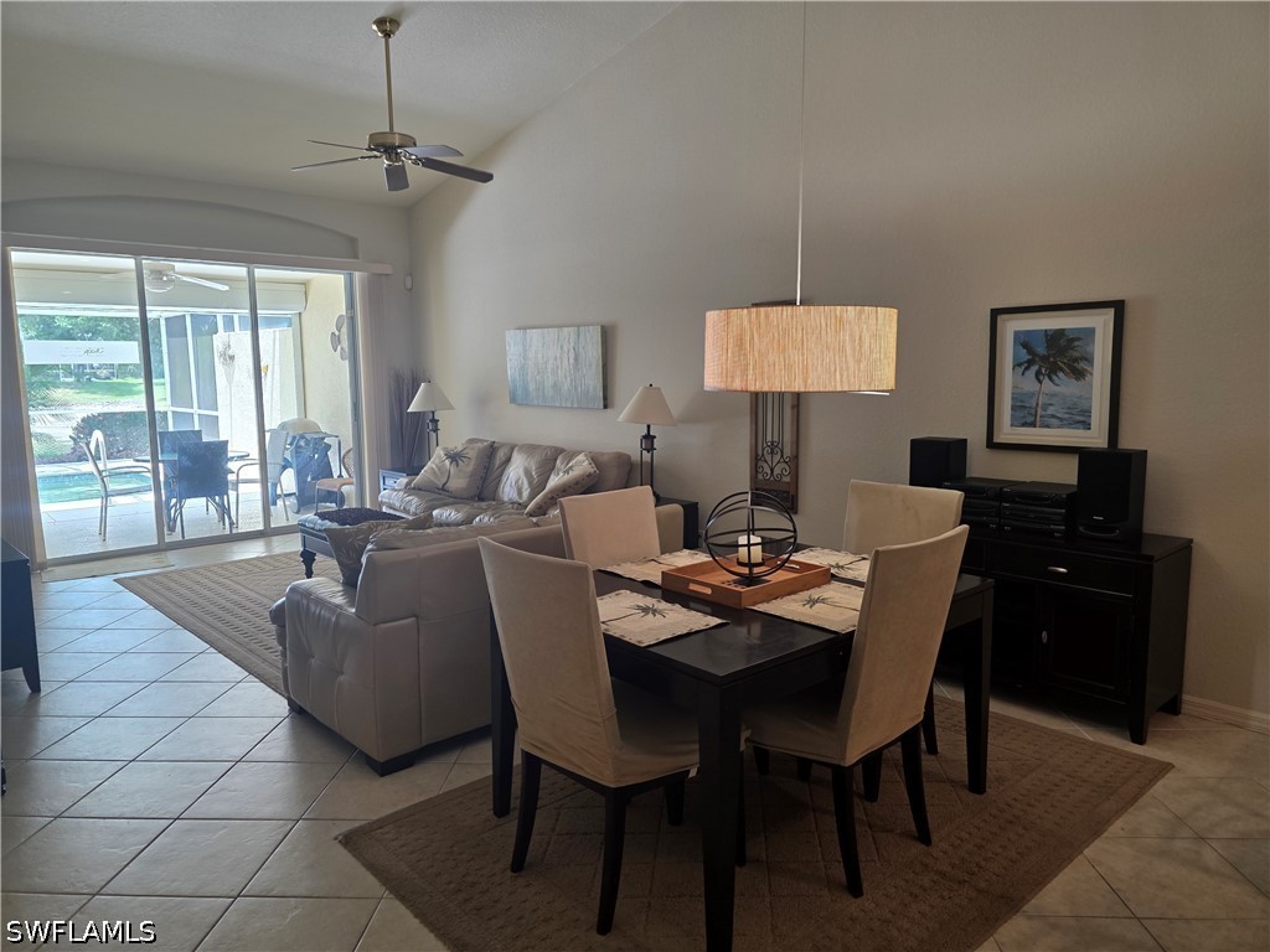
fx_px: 844
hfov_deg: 73.9
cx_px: 635
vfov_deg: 58.9
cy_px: 476
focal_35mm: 23
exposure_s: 1/120
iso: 100
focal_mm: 6.3
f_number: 1.7
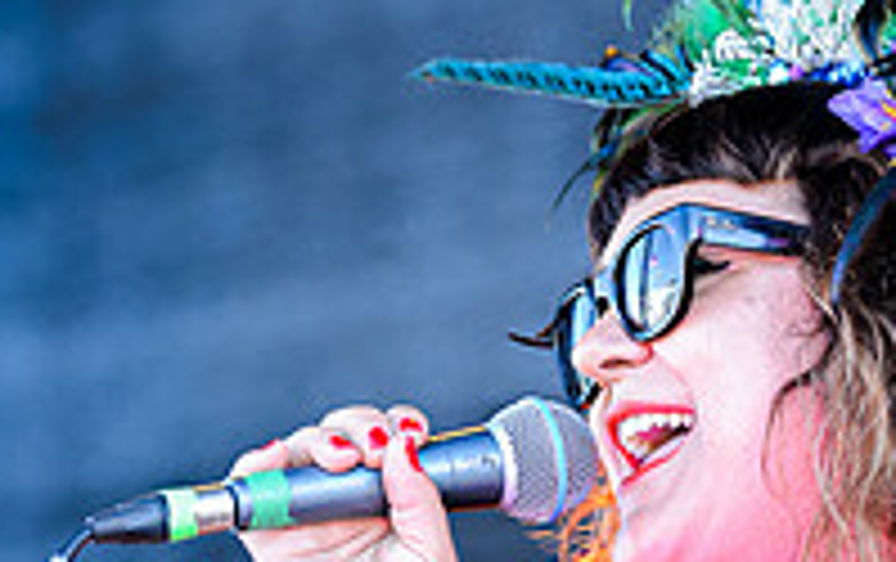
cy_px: 211
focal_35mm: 385
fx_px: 9415
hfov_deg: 5.4
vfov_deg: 3.4
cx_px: 806
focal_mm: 130
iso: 400
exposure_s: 1/500
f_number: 3.2
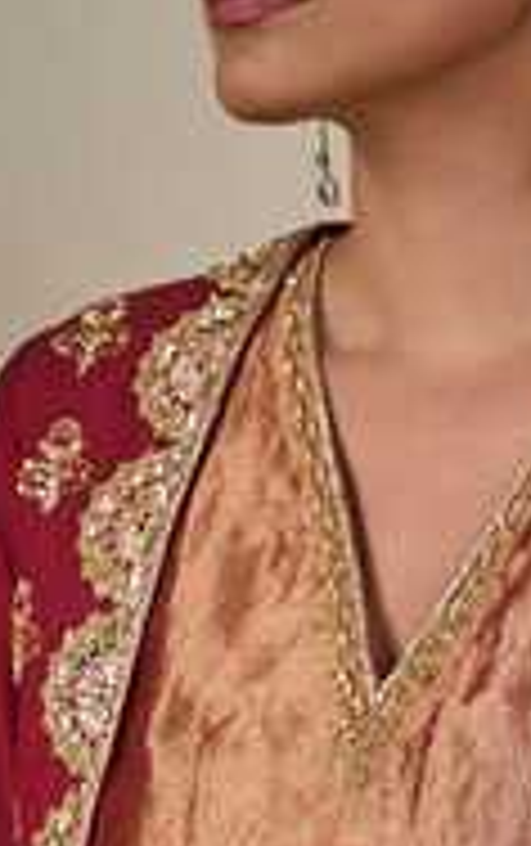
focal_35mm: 176
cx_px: 580
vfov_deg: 11.5
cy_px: 1136
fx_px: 4063
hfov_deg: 7.4
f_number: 5.6
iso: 250
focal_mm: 62
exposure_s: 1/160
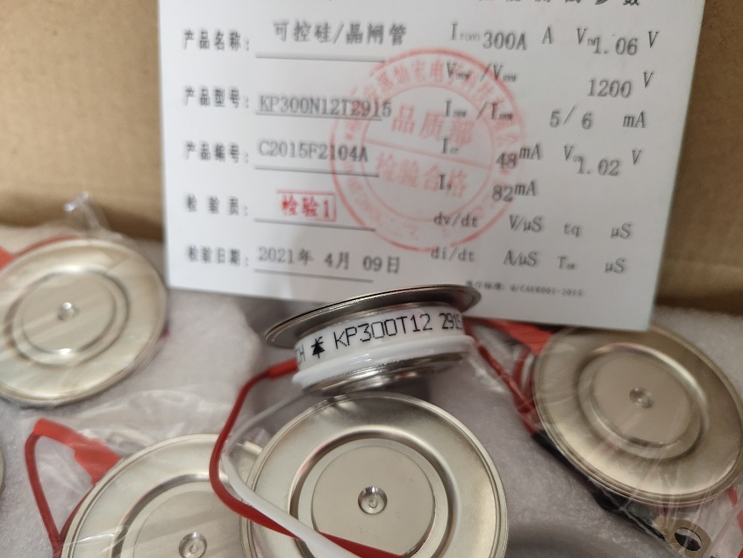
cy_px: 279
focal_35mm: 29
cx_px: 372
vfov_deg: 48.3
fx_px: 623
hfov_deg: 61.6
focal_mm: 4.27
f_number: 1.8
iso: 292
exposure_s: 1/50
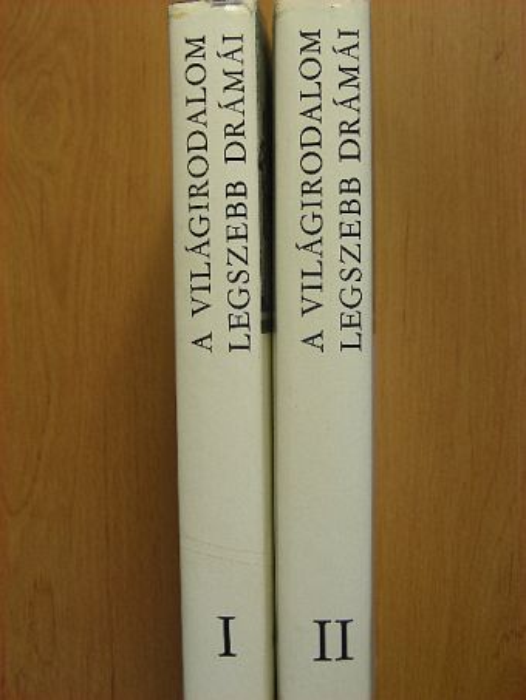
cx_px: 263
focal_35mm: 53
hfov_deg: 27.5
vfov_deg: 36.2
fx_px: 1073
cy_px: 350
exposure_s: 1/31.1
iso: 53
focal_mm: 8.8
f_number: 3.5
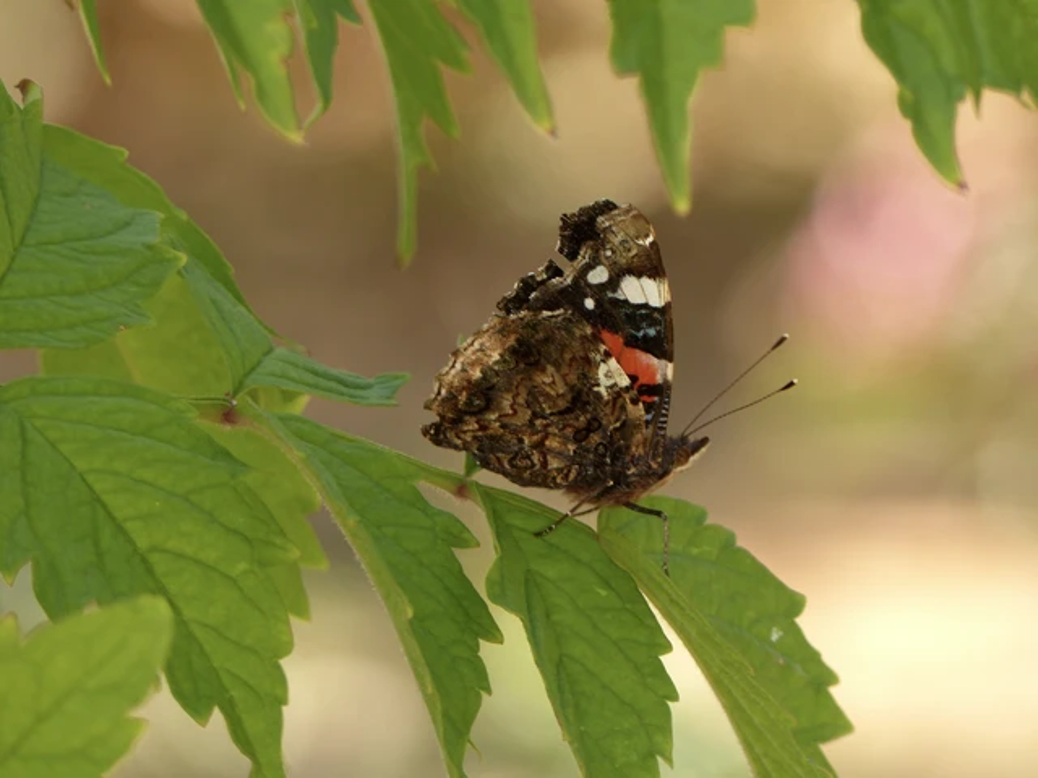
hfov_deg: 3.3
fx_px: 17872
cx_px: 519
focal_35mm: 596
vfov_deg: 2.5
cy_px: 389
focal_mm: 107.3
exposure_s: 1/125
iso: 100
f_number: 4
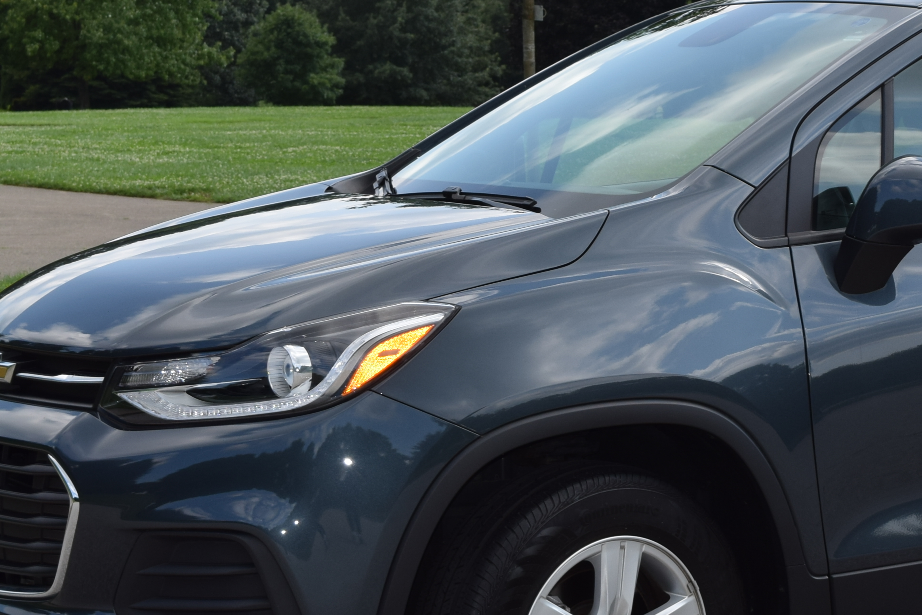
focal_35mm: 116
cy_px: 248
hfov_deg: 17.2
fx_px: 2971
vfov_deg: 11.8
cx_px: 937
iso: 100
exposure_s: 1/200
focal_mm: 30
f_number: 9
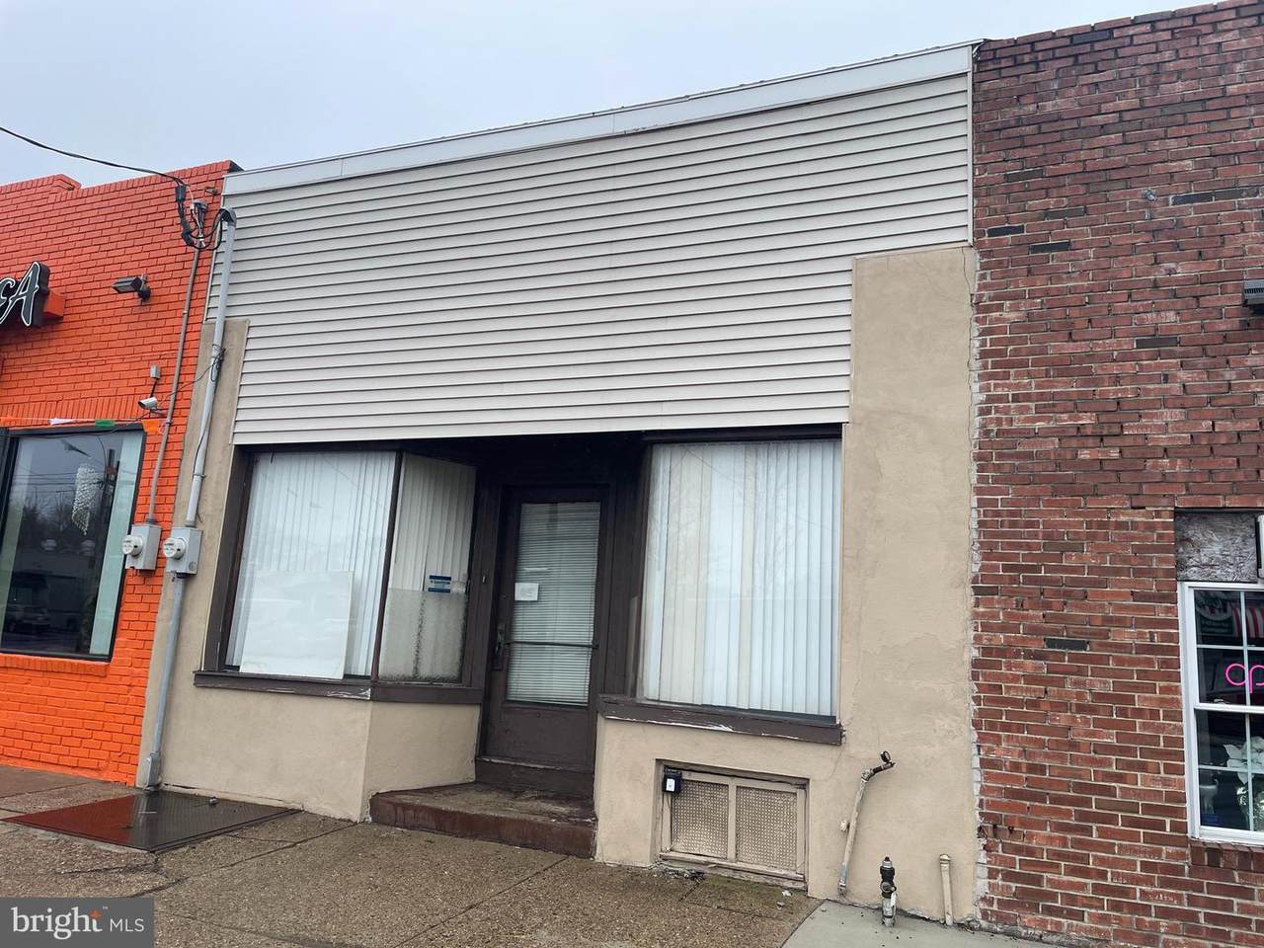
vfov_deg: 53.1
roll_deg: -3.3
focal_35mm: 26
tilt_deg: +11.5
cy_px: 474
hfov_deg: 67.3
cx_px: 632
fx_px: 949
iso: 32
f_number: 1.6
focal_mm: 4.2
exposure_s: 1/972
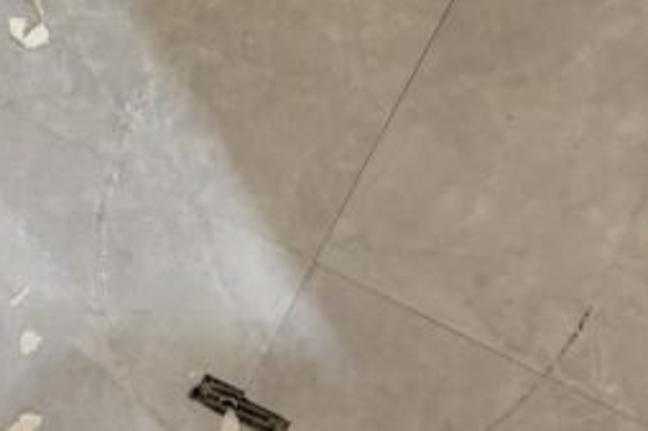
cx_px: 153
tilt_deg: -53.4
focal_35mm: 109
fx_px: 1961
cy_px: -255
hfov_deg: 18.6
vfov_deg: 11.9
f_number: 1.6
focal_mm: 5.96
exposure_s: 1/50
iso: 80
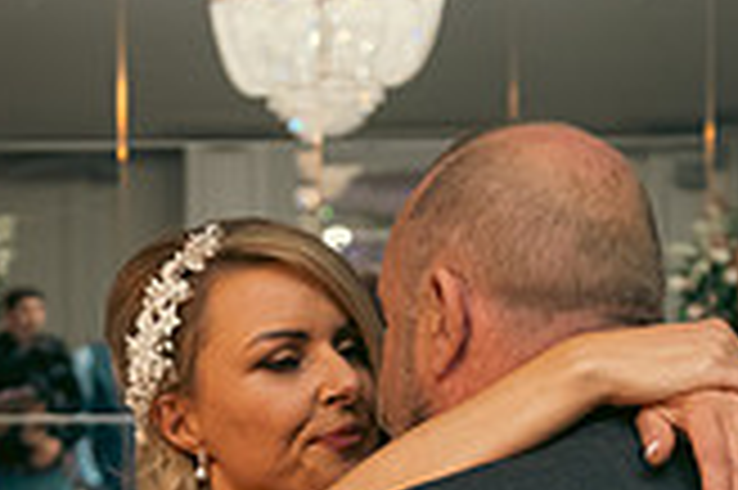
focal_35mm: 156
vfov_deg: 8.7
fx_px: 3195
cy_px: 627
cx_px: 306
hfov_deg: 13.2
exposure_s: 1/160
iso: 640
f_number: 3.5
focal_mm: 44
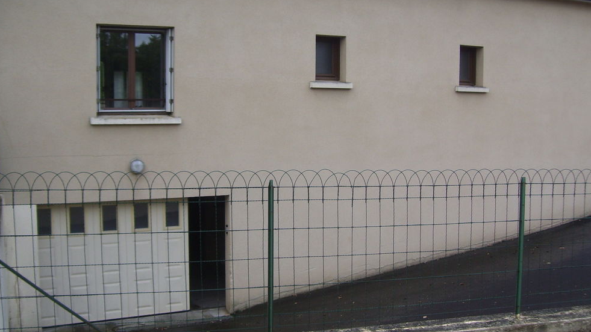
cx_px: 295
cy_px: 164
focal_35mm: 40
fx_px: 627
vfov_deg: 29.7
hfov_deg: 50.5
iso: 80
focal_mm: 6
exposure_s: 1/750
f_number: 2.7
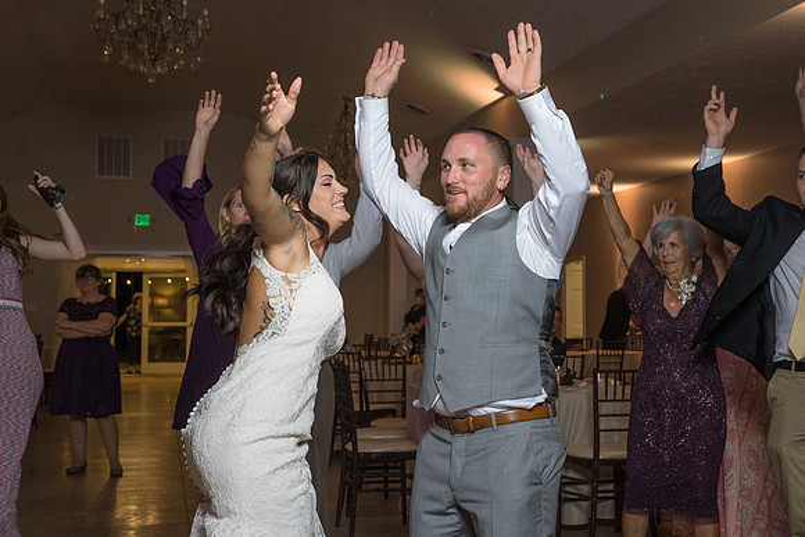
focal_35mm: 54
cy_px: 258
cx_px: 417
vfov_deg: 25.0
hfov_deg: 36.8
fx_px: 1210
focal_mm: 45
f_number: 5.6
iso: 2000
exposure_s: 1/200
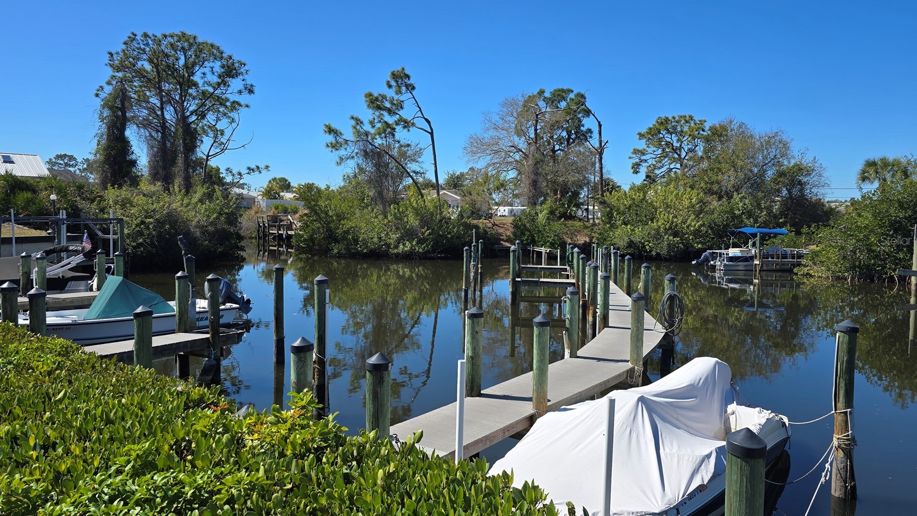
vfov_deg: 44.3
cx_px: 461
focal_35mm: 26
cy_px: 240
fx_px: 632
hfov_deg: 71.9
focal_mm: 6.3
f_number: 1.7
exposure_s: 1/871
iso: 12
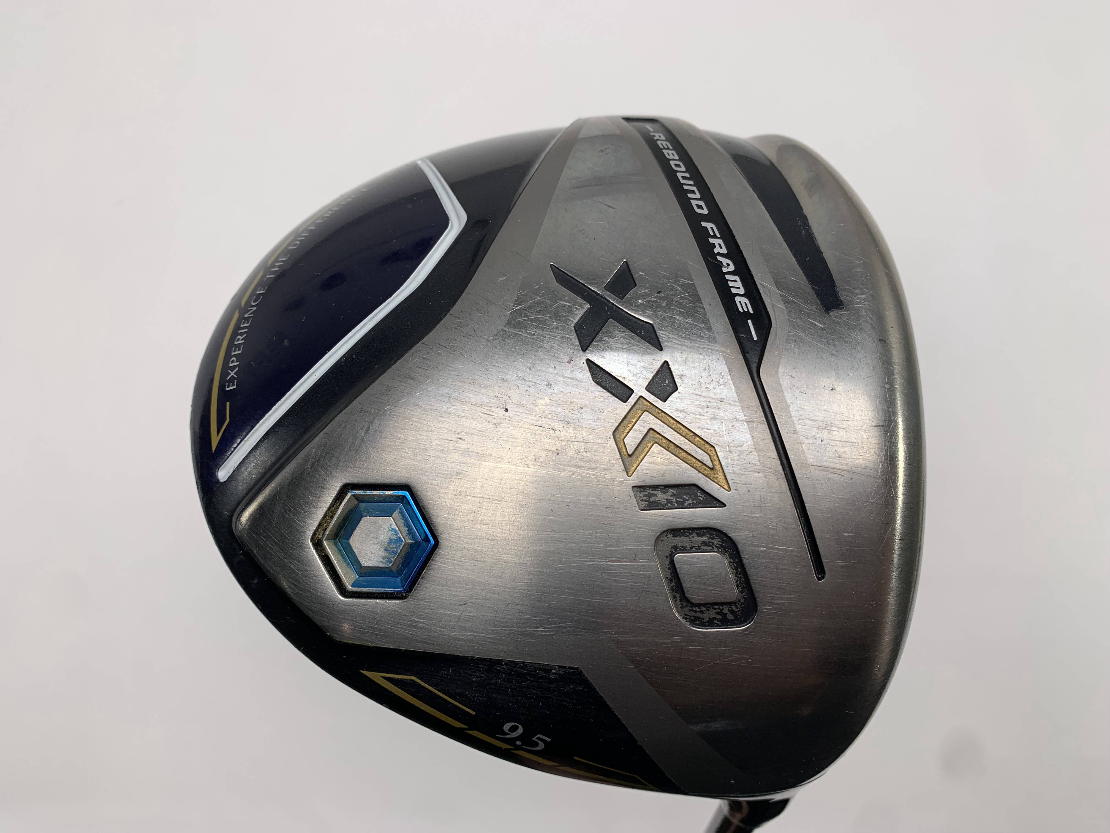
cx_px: 555
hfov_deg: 67.3
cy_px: 416
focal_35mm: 26
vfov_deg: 53.1
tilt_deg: -82.6
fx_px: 834
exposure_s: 1/243
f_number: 1.8
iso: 25
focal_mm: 4.25
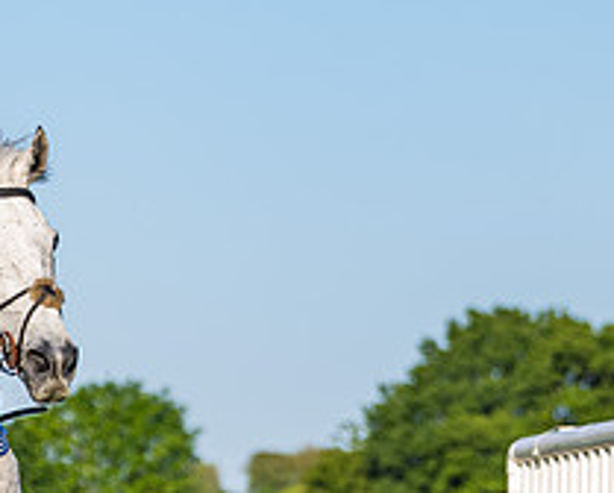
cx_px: -87
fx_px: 8011
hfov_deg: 4.4
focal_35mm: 440
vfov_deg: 3.5
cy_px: 513
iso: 200
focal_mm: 112
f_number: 4
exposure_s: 1/1250
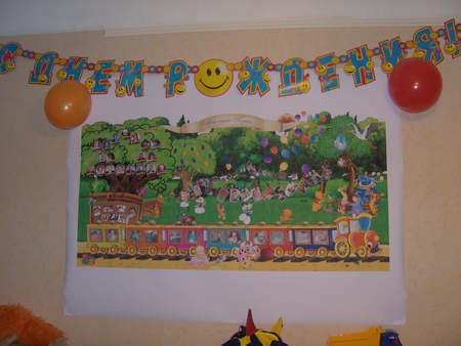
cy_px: 173
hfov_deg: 53.9
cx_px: 230
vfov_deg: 41.8
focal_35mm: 34
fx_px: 453
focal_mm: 7.3
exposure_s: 1/40
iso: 100
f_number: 2.8
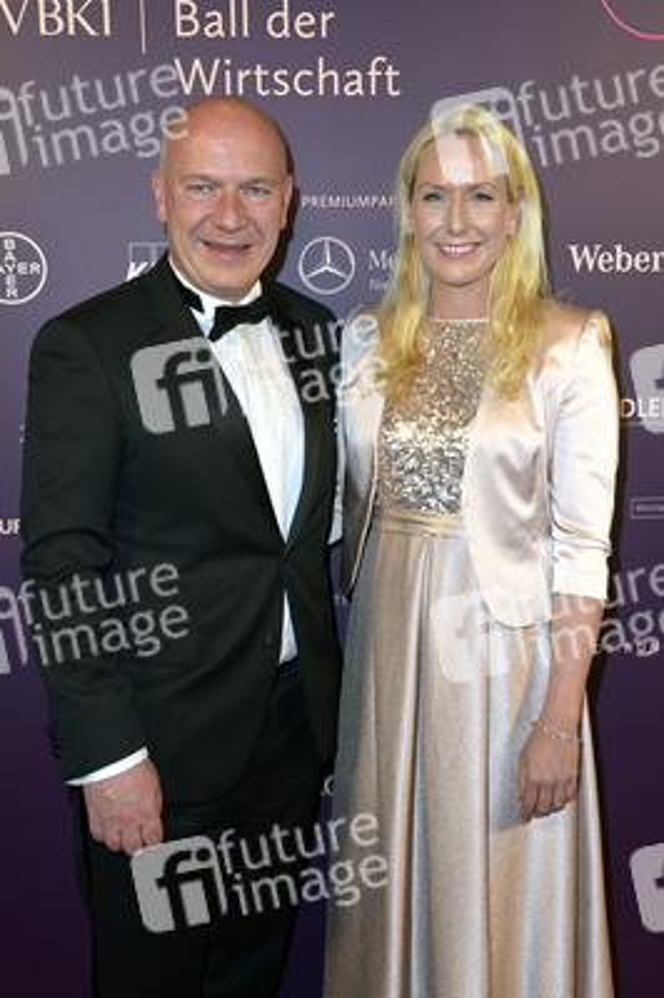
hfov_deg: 35.0
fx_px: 1053
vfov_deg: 50.7
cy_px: 499
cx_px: 332
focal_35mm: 38
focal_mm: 38
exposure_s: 1/250
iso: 640
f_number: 5.6
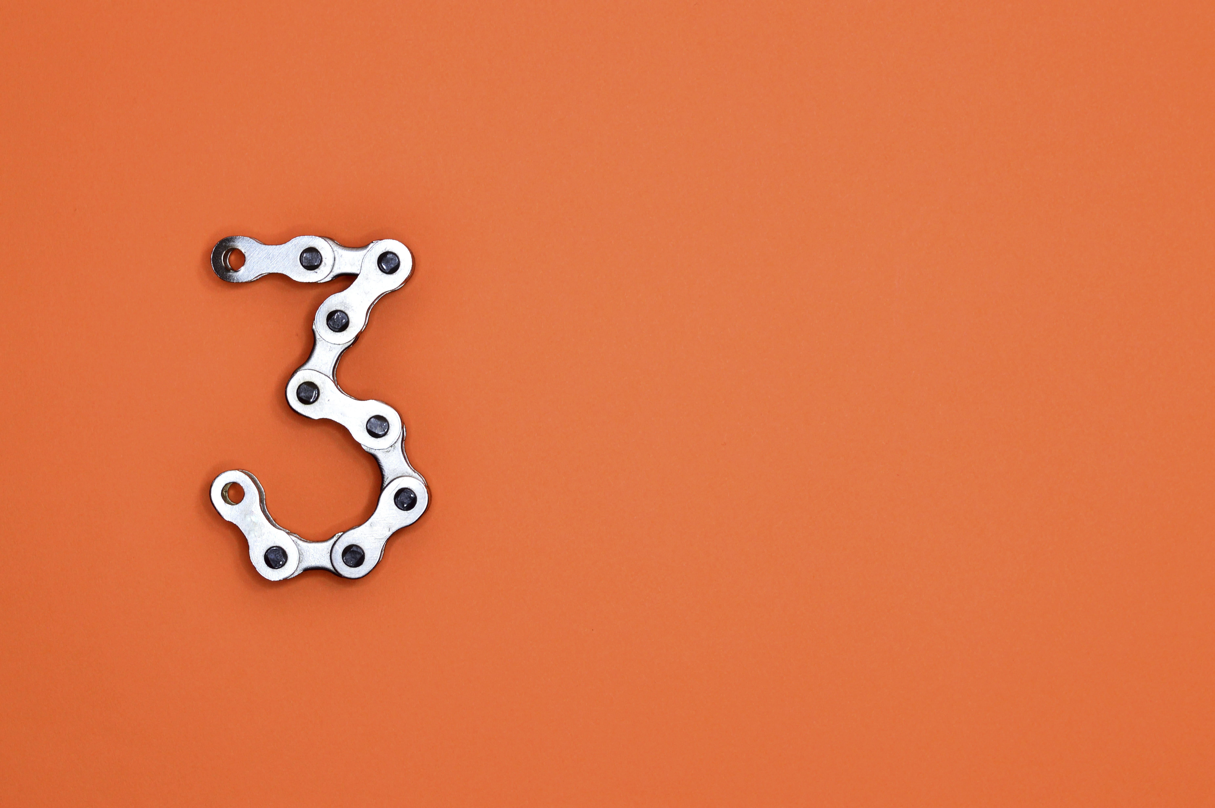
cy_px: 404
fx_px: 2529
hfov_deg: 27.0
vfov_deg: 18.1
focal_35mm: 75
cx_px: 608
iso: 200
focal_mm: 50
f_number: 8
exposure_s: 1/30
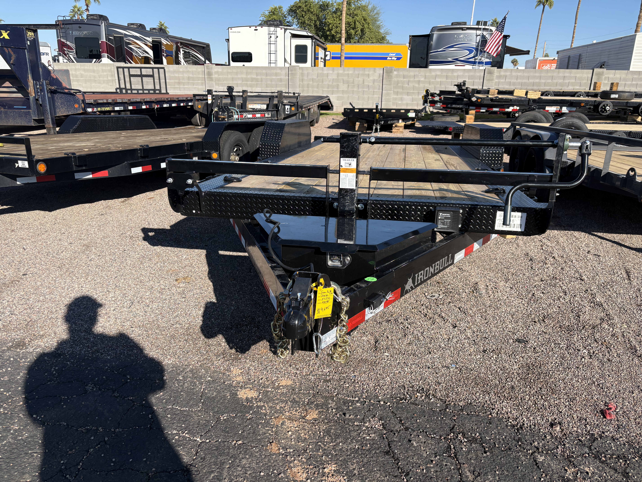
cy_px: 241
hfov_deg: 67.3
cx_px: 321
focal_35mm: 26
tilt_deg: -18.5
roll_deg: -0.9
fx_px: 482
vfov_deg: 53.1
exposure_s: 1/2747
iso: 50
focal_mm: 5.96
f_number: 1.6
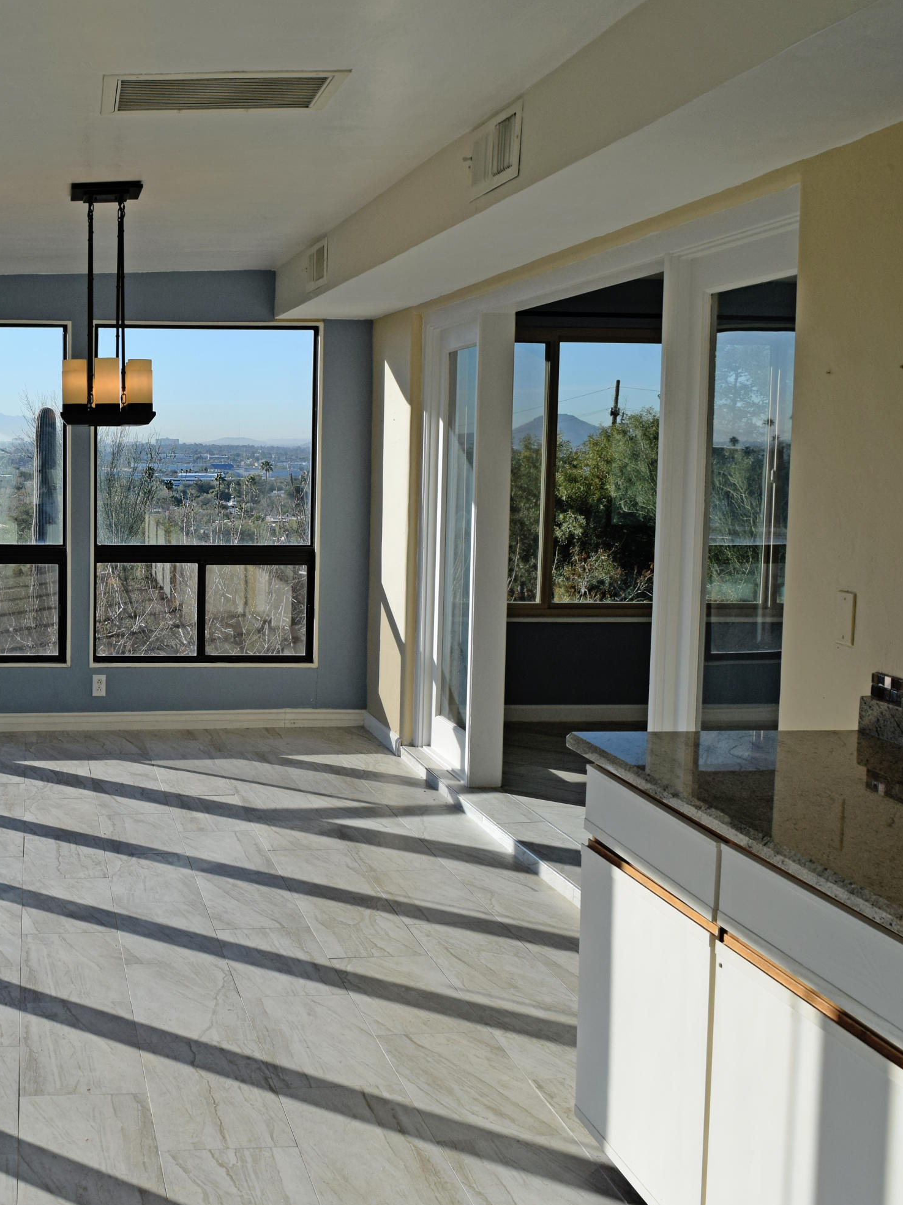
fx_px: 1531
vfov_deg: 42.9
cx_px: 109
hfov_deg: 31.5
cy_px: 601
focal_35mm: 44
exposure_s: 1/320
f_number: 9
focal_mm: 20
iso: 200
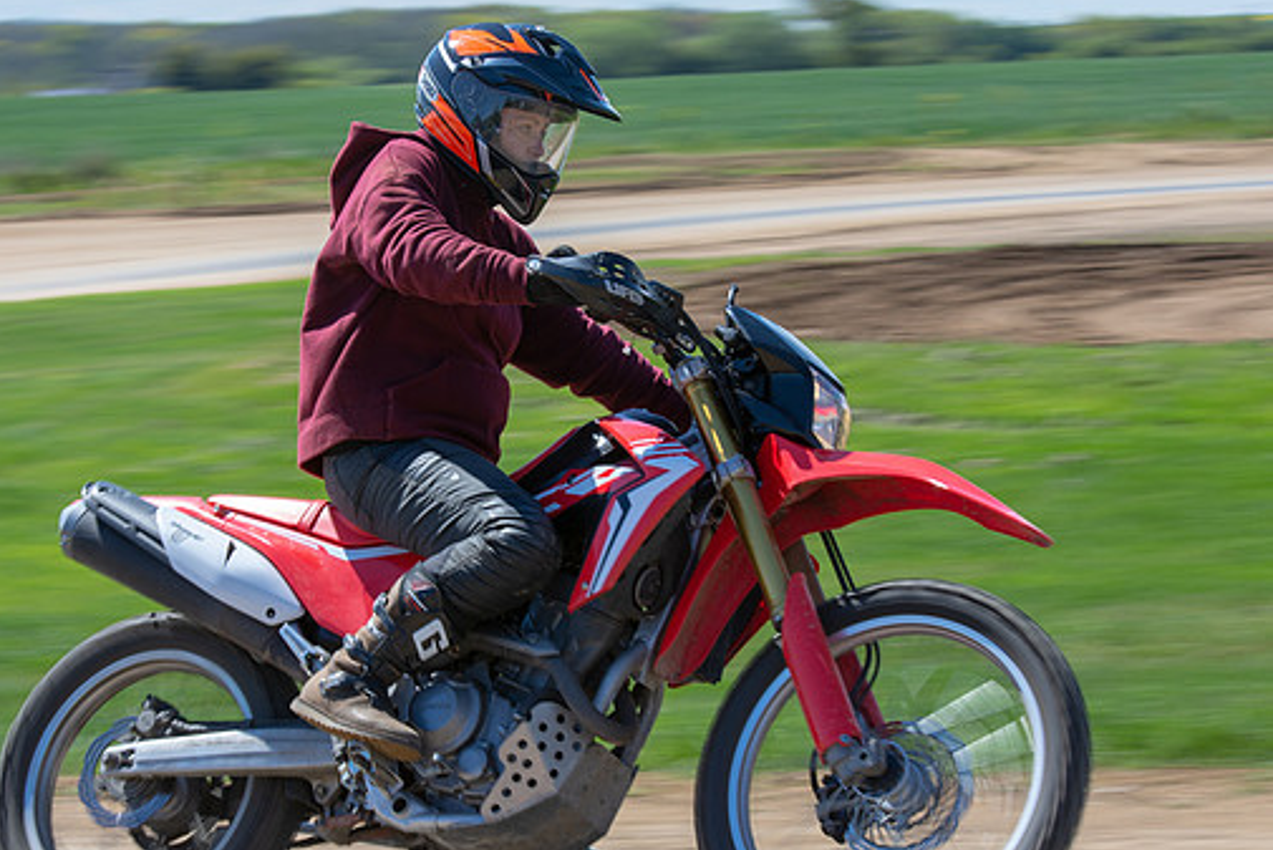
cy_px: 407
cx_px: 568
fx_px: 4846
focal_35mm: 137
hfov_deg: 15.0
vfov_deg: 10.0
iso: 125
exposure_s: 1/160
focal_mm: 70
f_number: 8
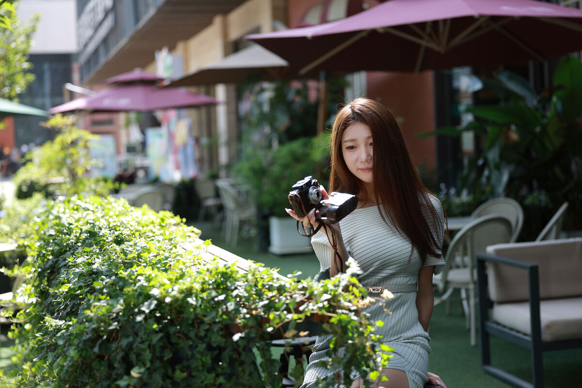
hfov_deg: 28.8
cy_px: 194
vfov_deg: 19.5
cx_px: 291
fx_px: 1132
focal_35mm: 70
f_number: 2.8
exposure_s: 1/400
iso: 100
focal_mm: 70
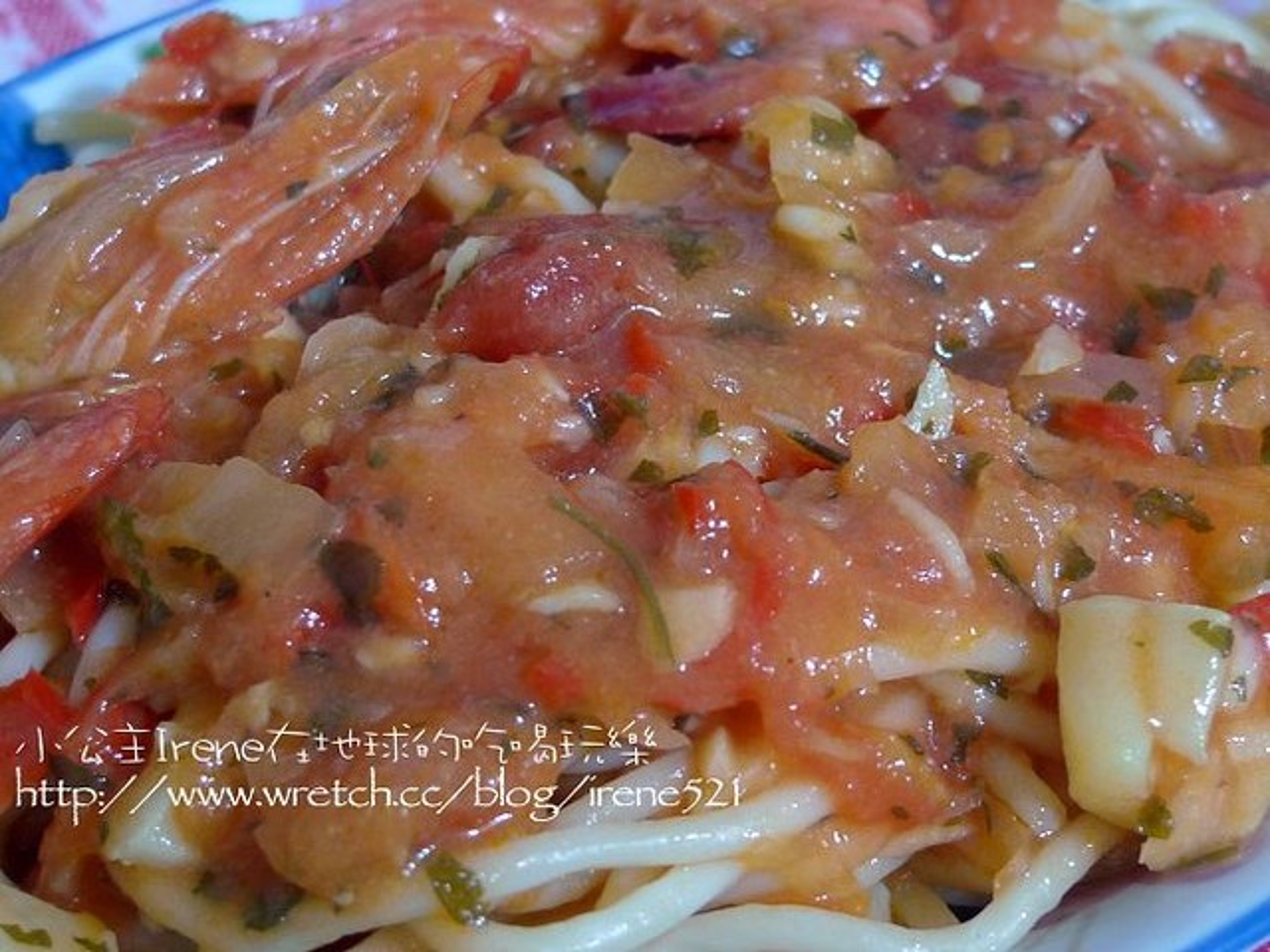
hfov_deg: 30.7
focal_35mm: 63
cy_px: 476
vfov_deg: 23.3
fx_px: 2311
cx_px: 635
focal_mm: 7.4
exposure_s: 1/10
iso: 200
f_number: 2.3
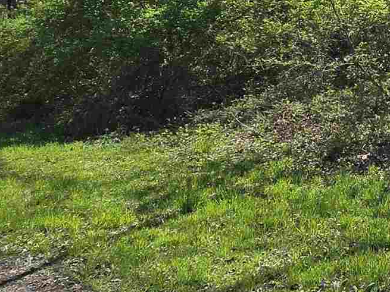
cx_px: 578
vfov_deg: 22.6
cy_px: -29
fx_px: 687
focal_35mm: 61
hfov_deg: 24.8
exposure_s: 1/3418
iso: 50
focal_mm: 2.2
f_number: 2.2
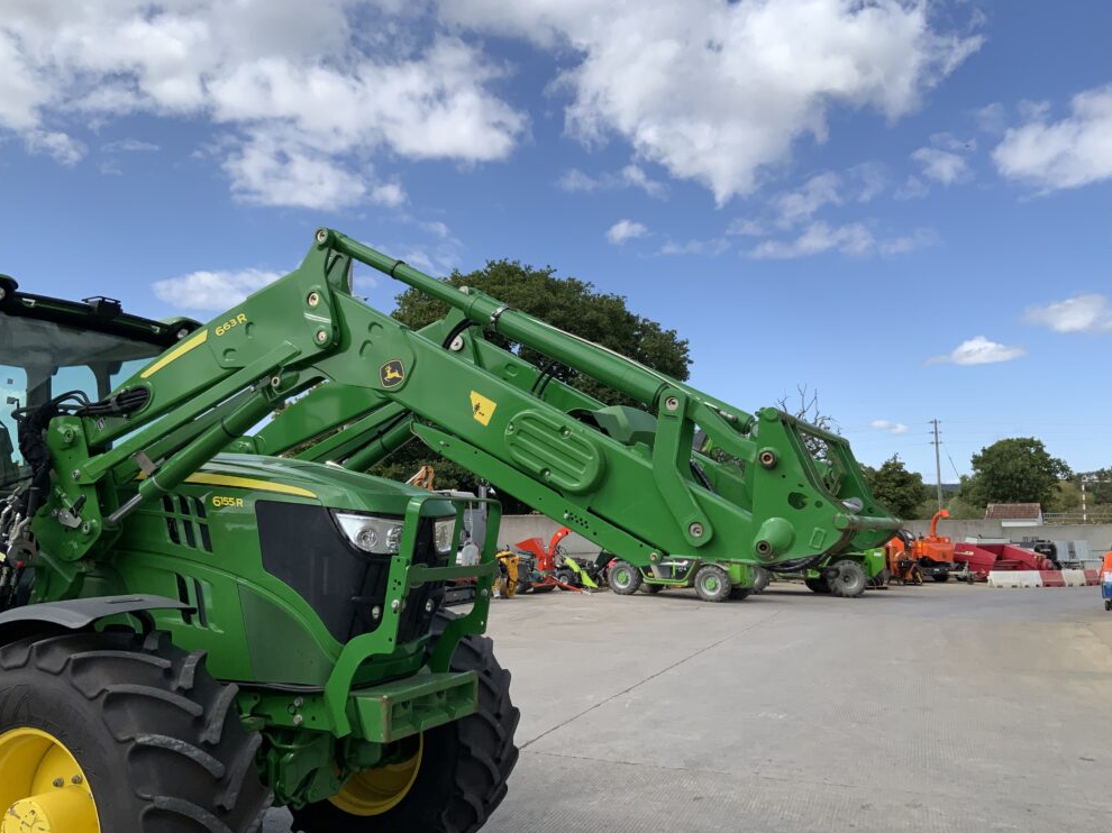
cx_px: 545
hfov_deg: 60.0
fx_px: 963
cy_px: 415
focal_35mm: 30
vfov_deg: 46.8
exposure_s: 1/1848
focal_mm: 3
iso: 16
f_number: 1.8
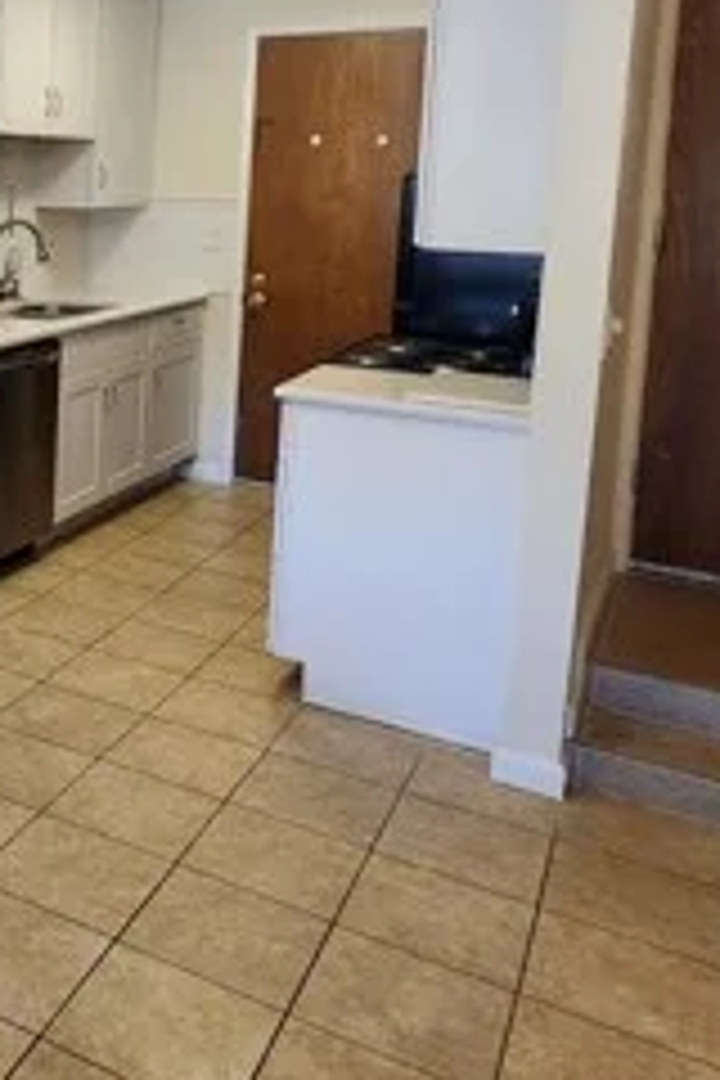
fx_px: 1080
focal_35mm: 36
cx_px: -158
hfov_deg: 30.8
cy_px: 297
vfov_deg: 51.3
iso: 200
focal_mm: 2.2
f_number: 2.2
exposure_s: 1/60
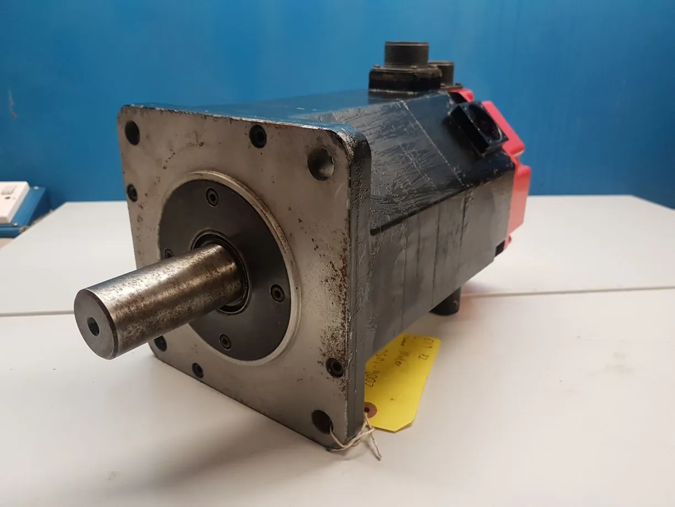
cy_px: 254
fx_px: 507
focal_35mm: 26
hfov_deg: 67.3
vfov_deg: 53.1
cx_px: 338
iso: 160
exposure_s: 1/50
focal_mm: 4.2
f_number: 1.7
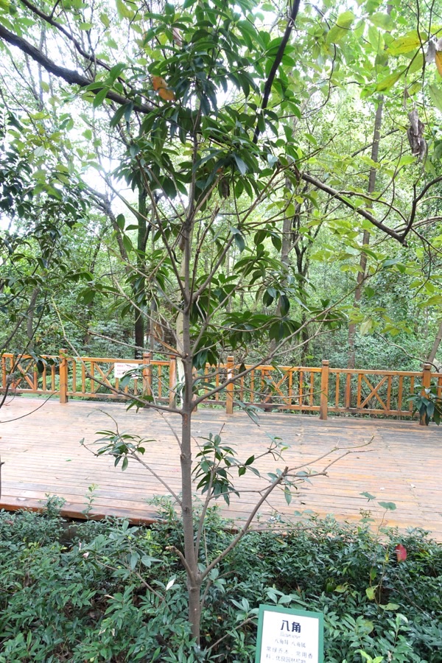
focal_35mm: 24
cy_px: 332
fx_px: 442
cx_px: 221
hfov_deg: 53.1
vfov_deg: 73.7
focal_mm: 8.8
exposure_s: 1/80
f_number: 2.8
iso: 125
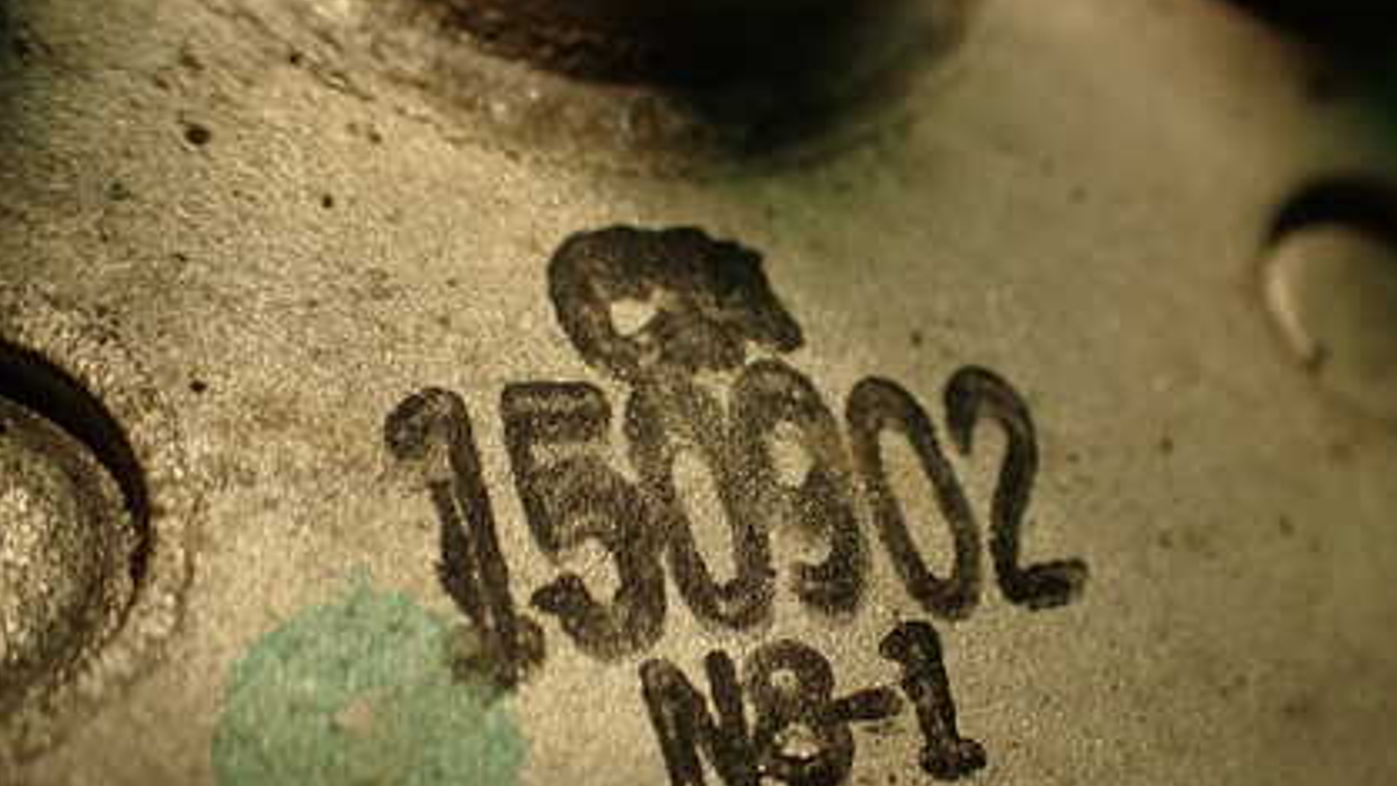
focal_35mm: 50
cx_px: 785
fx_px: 1852
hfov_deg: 41.3
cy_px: 555
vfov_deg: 23.8
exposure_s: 1/40
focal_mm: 5.79
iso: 200
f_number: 2.4
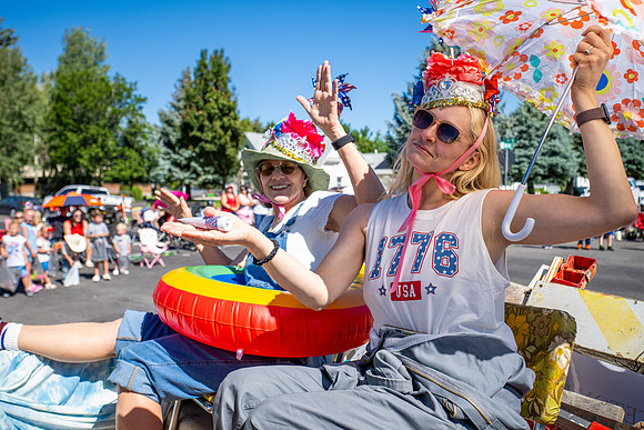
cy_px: 192
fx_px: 544
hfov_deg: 61.2
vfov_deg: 43.0
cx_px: 340
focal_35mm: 30
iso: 200
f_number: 4
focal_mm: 27.5
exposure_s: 1/1600
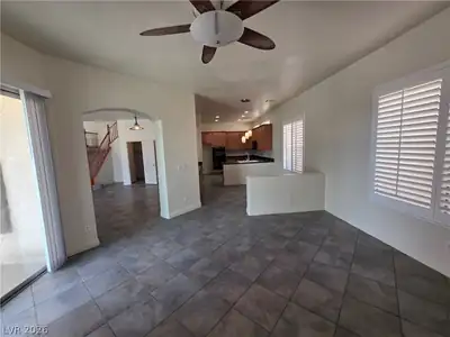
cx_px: 225
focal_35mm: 13
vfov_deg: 89.9
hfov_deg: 106.2
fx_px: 169
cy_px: 168
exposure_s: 1/120
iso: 160
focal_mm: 2.2
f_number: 1.9
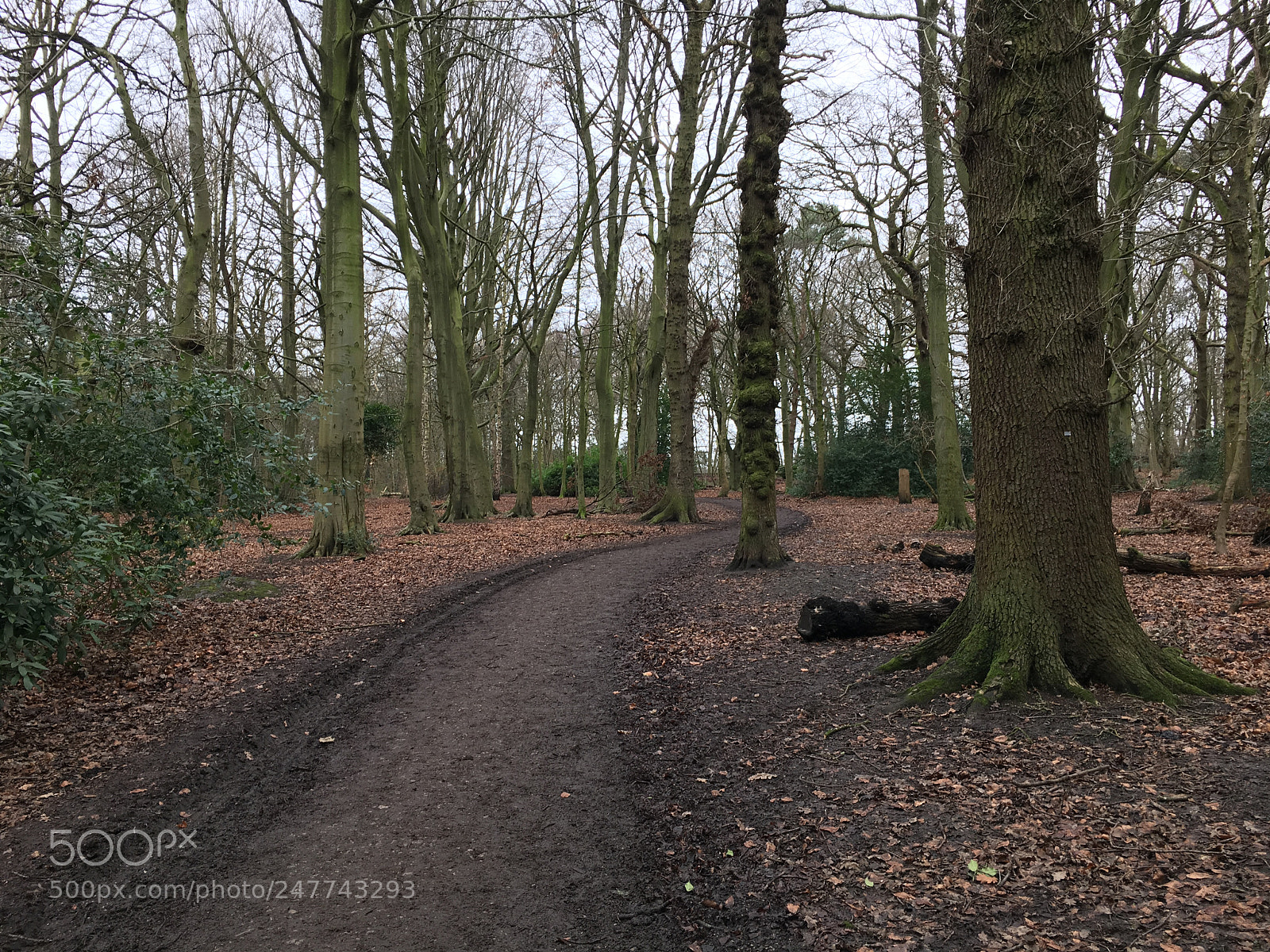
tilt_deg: +2.4
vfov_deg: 48.2
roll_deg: -0.1
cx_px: 635
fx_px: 1064
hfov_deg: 61.7
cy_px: 476
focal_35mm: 29
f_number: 2.2
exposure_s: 1/50
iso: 25
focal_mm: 4.15
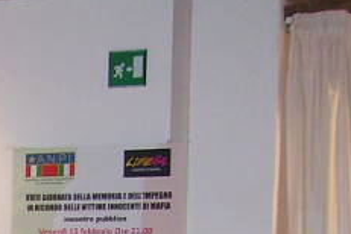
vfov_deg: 8.5
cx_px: -318
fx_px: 1492
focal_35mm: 153
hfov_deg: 12.1
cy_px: 482
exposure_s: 1/60
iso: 125
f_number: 2.7
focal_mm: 5.6
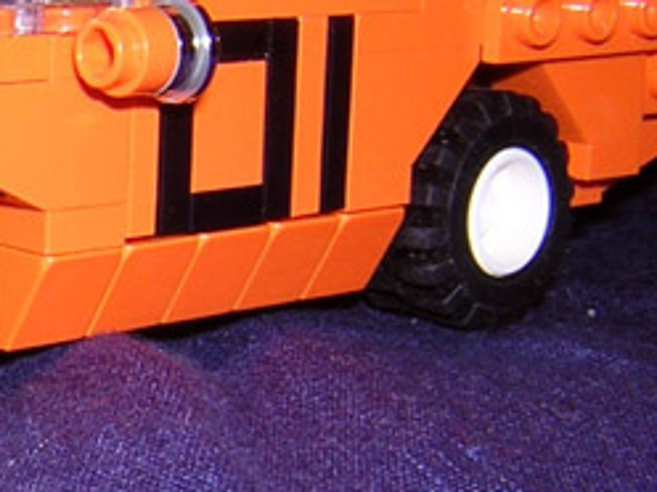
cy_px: 257
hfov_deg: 16.5
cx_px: -32
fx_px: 2202
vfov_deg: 12.8
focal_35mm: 116
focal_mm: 4.7
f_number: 5.2
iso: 100
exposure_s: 1/60.1
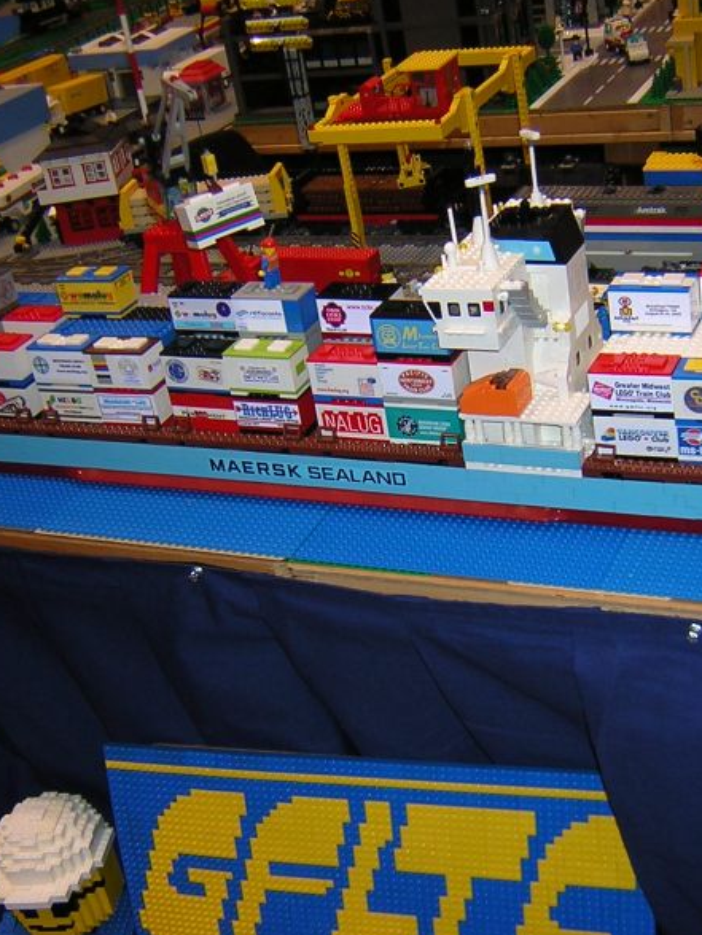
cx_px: 412
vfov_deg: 38.9
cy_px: 468
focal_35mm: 49
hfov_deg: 29.6
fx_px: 1325
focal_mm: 4.7
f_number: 2.6
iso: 100
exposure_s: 1/60.1
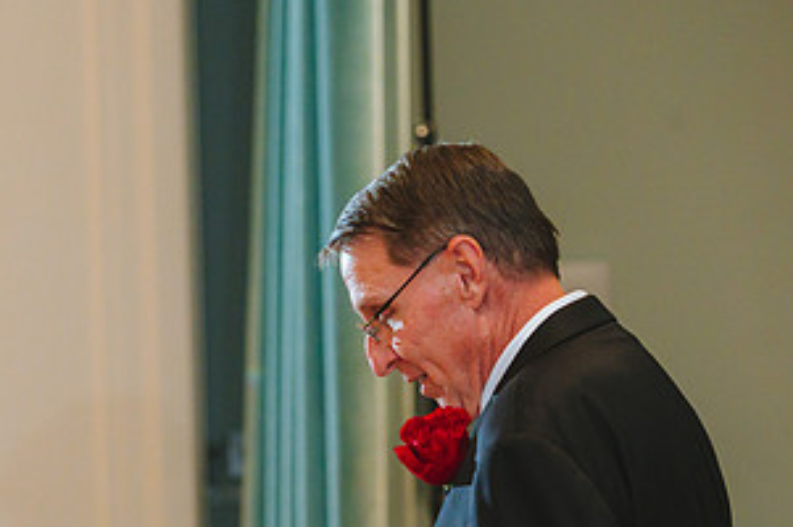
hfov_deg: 11.2
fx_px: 4027
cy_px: 506
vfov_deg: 7.5
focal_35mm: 183
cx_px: 111
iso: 2000
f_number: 2.8
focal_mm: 95
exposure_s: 1/100
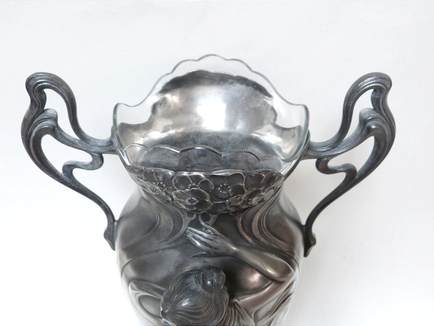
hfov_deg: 51.4
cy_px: 163
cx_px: 217
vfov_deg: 39.6
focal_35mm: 36
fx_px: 451
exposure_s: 1/60
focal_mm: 6.3
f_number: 3.1
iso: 320
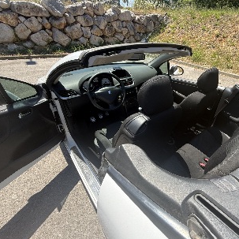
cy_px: 121
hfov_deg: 81.2
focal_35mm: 17
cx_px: 159
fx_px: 133
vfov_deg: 84.0
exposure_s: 1/559
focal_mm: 2.22
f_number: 2.2
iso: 64
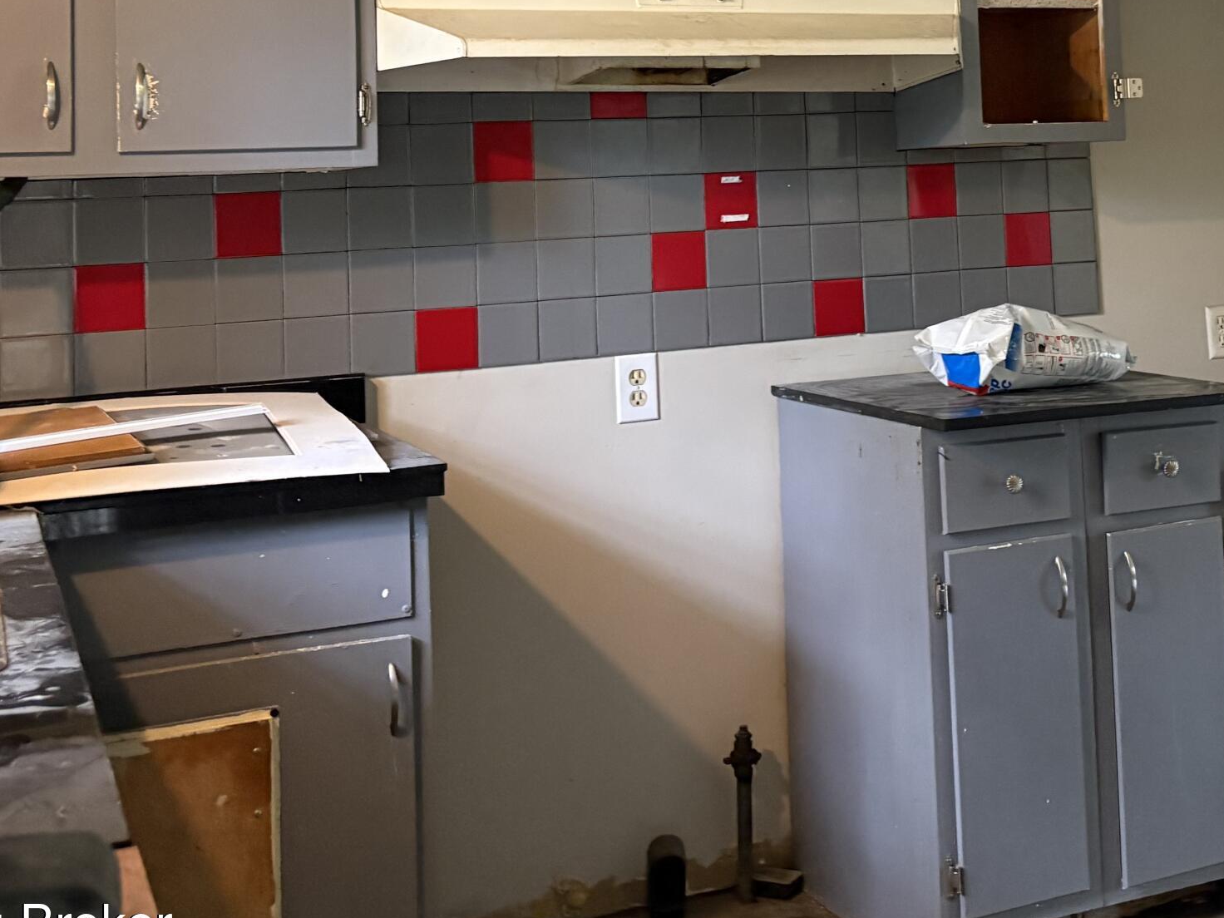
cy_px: 74
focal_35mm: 53
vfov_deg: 26.5
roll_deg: +3.0
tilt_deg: +5.0
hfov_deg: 35.3
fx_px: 1874
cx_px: 927
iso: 500
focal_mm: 5.96
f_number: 1.6
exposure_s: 1/53
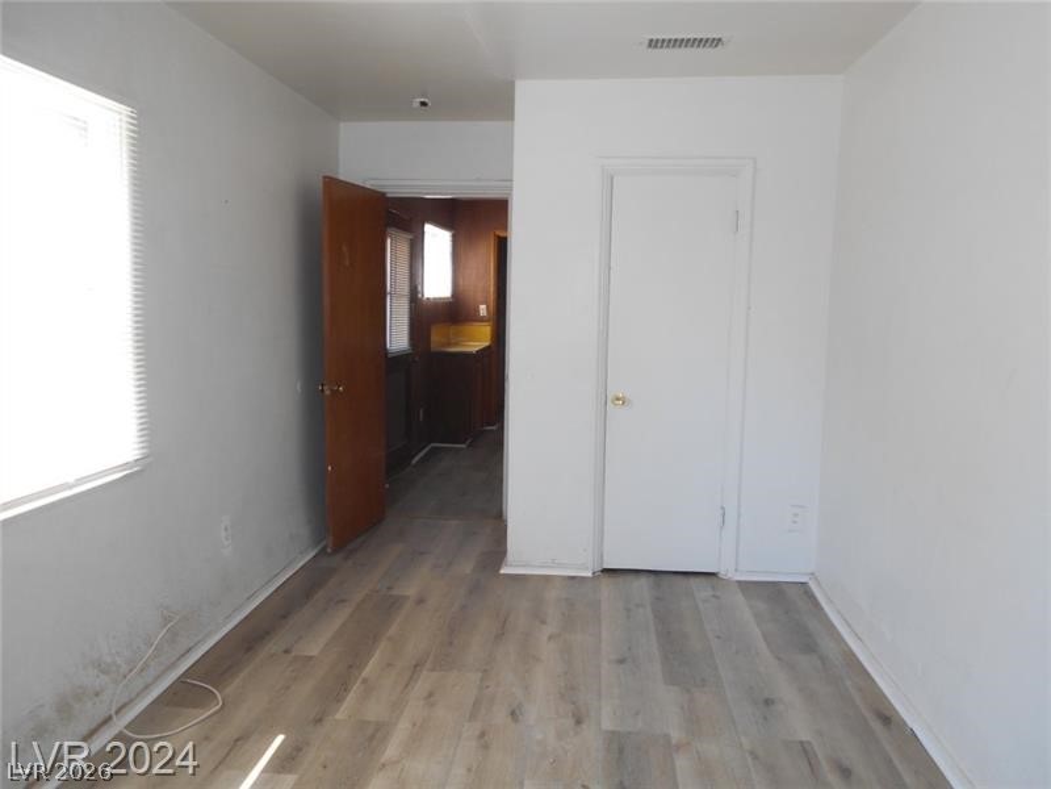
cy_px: 394
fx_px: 789
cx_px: 526
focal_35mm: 26
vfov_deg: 53.1
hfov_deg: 67.3
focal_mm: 4.6
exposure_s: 1/50
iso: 80
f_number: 3.2
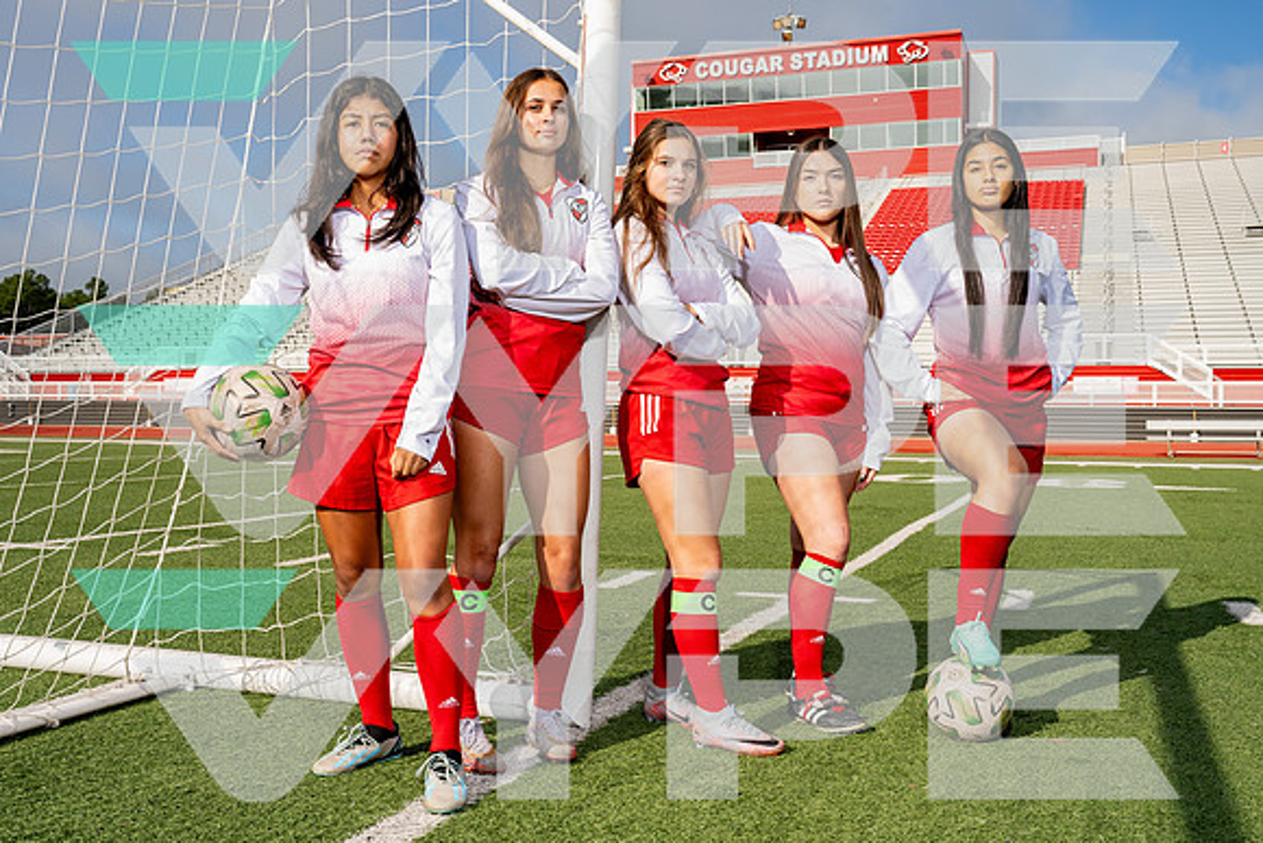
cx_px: 617
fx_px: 1230
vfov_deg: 37.8
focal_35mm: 35
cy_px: 415
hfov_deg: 54.3
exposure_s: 1/250
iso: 100
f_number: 8
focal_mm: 33
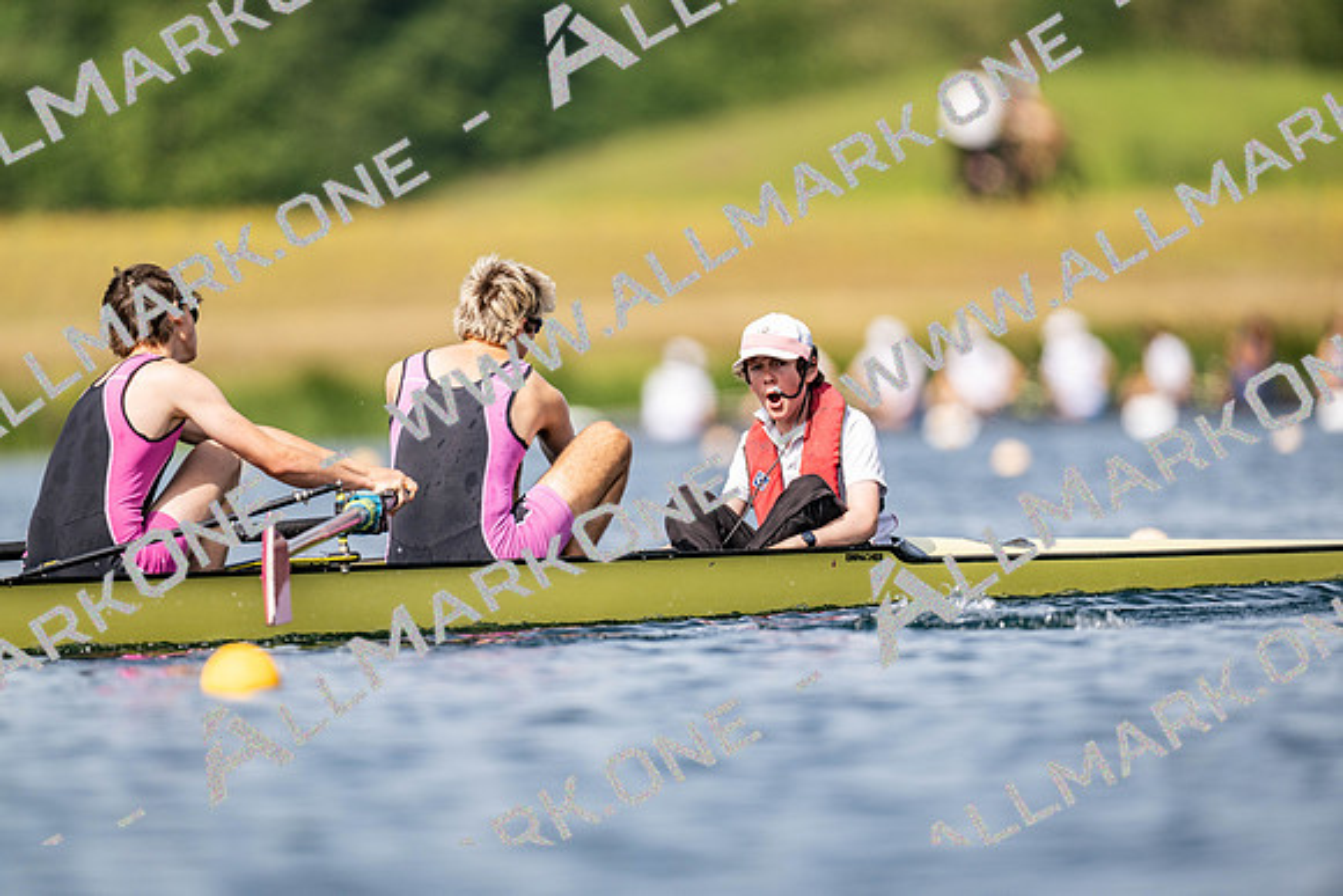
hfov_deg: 3.4
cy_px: 448
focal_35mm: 600
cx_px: 672
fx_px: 22388
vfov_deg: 2.3
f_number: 4
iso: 140
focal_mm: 600
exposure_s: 1/2500
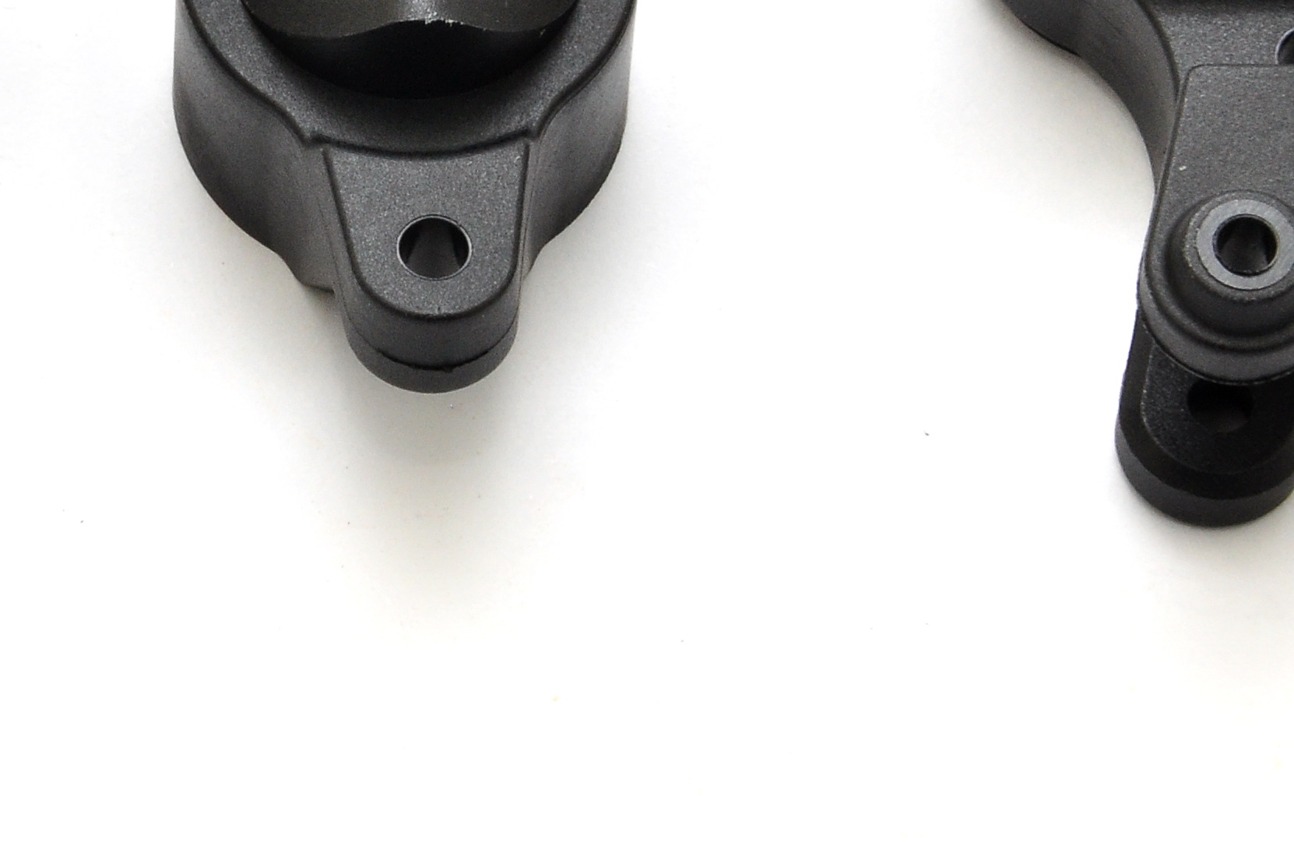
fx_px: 16120
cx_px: 294
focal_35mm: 449
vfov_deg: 3.1
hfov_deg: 4.6
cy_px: 3
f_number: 22
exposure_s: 1/60
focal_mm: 116
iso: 400
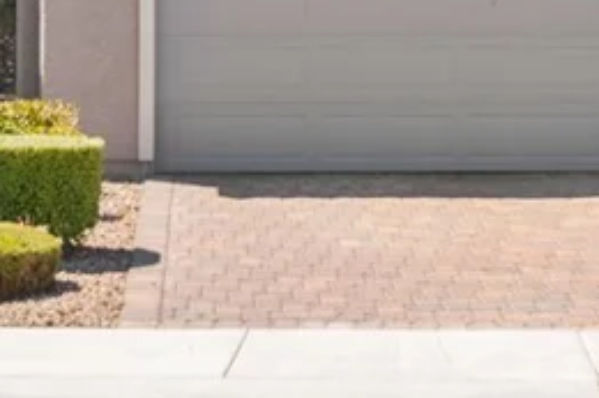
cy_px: 26
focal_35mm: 130
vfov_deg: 10.5
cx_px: 329
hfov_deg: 15.8
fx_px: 2162
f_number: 2.8
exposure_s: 1/1000
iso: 50
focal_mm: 33
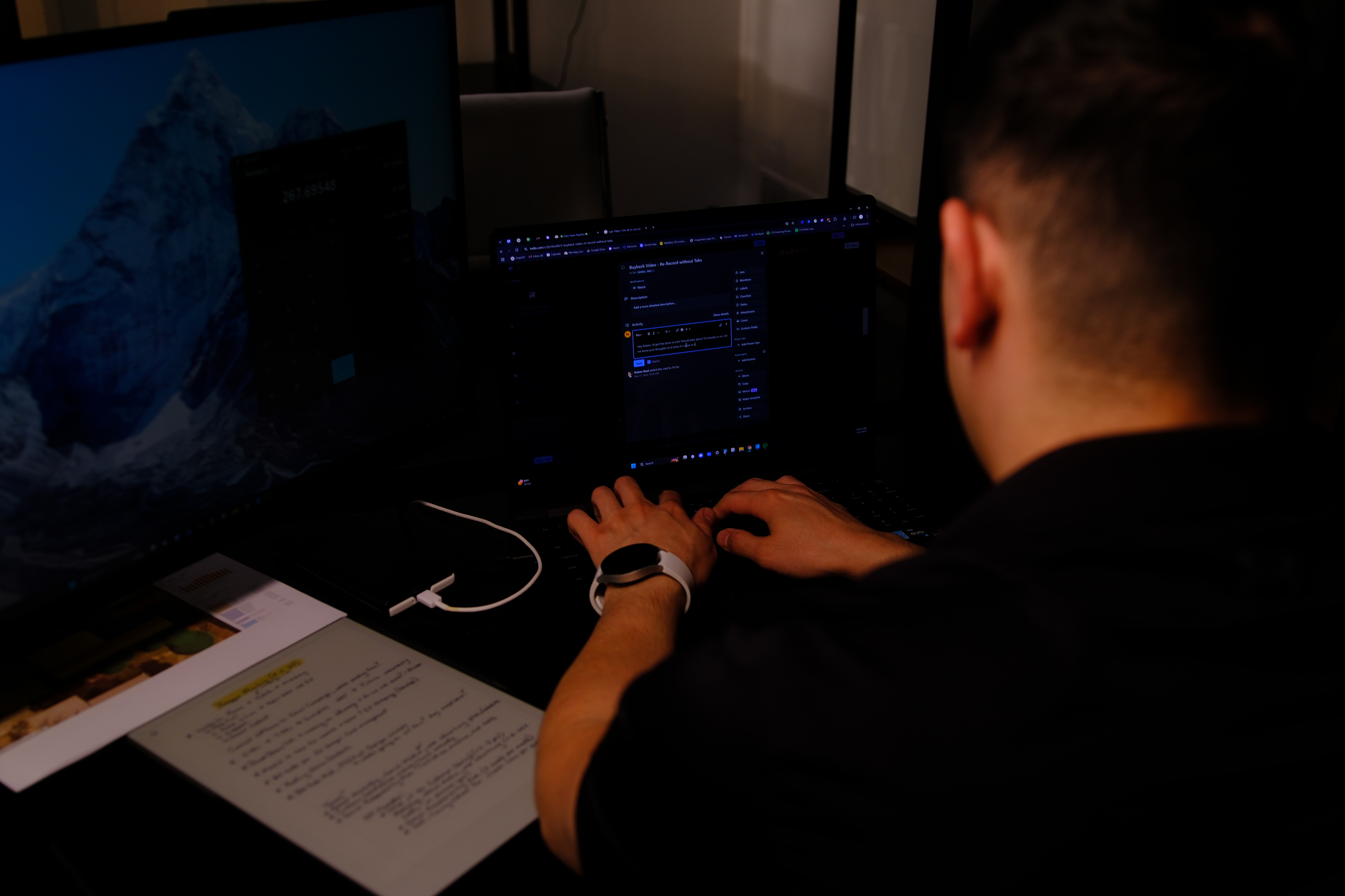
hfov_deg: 53.1
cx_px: 672
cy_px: 448
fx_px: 1345
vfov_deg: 36.9
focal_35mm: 36
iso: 160
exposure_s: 1/100
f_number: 2.8
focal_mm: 24
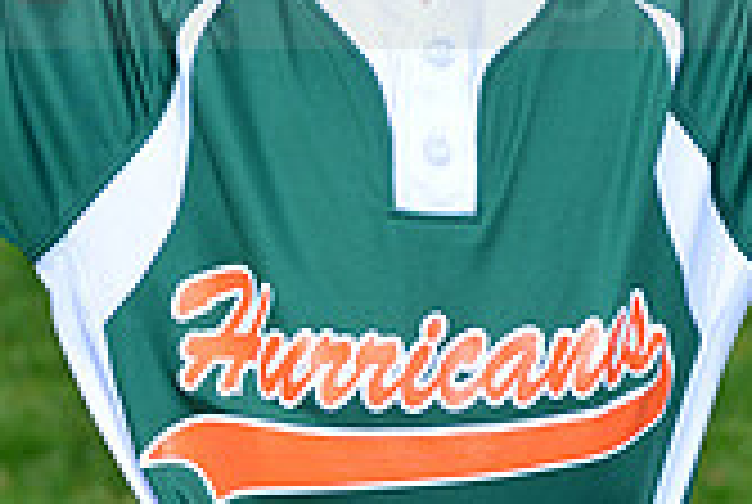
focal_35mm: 381
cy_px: -83
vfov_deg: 3.6
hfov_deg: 5.4
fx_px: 7973
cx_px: 464
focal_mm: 110
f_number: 9
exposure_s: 1/200
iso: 200
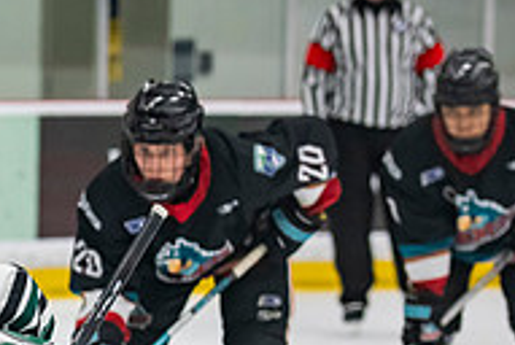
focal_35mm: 336
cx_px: -151
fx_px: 4814
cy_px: 457
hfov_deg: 6.1
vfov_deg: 4.1
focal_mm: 98
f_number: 3.2
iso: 2000
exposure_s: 1/640
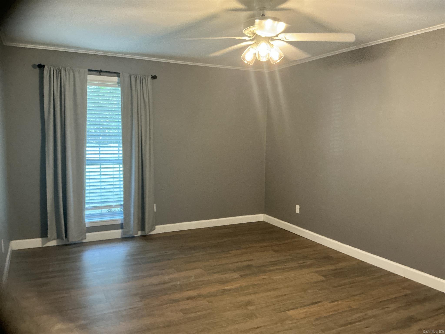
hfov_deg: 63.4
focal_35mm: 28
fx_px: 360
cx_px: 222
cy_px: 167
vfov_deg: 49.7
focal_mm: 3
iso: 250
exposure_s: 1/60
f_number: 1.8
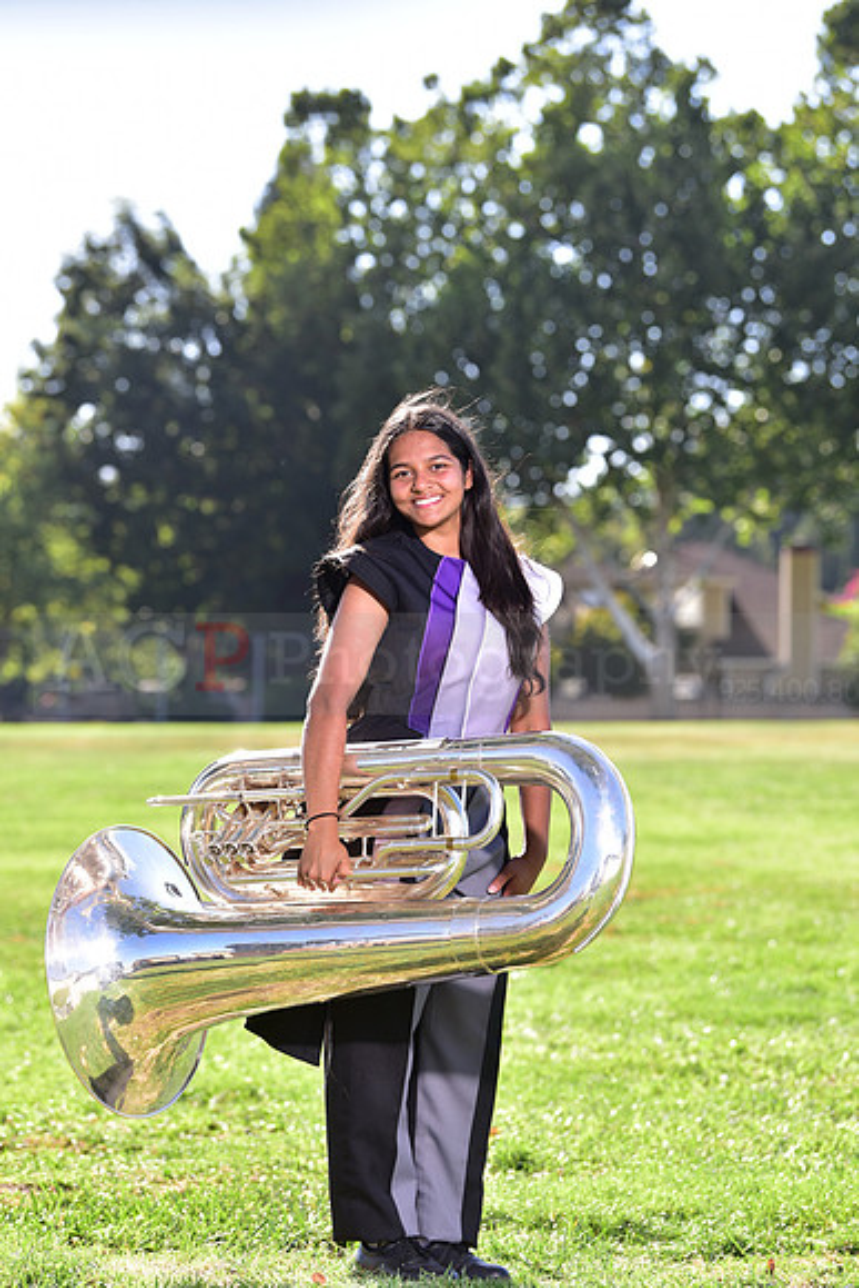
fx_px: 3934
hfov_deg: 12.5
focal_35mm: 110
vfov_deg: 18.6
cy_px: 644
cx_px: 430
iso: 100
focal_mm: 110
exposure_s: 1/250
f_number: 4.5
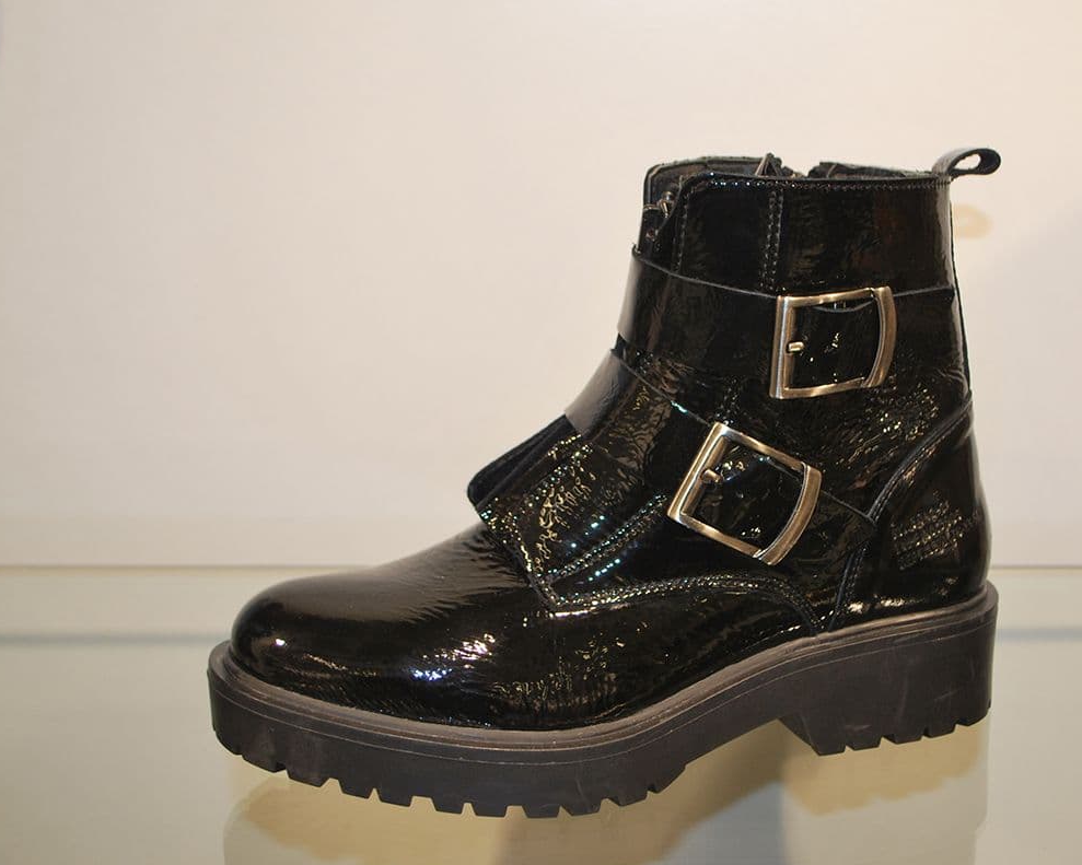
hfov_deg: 44.6
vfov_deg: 36.5
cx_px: 644
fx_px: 1313
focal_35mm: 41
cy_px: 436
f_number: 4.2
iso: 200
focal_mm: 24
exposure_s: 1/60
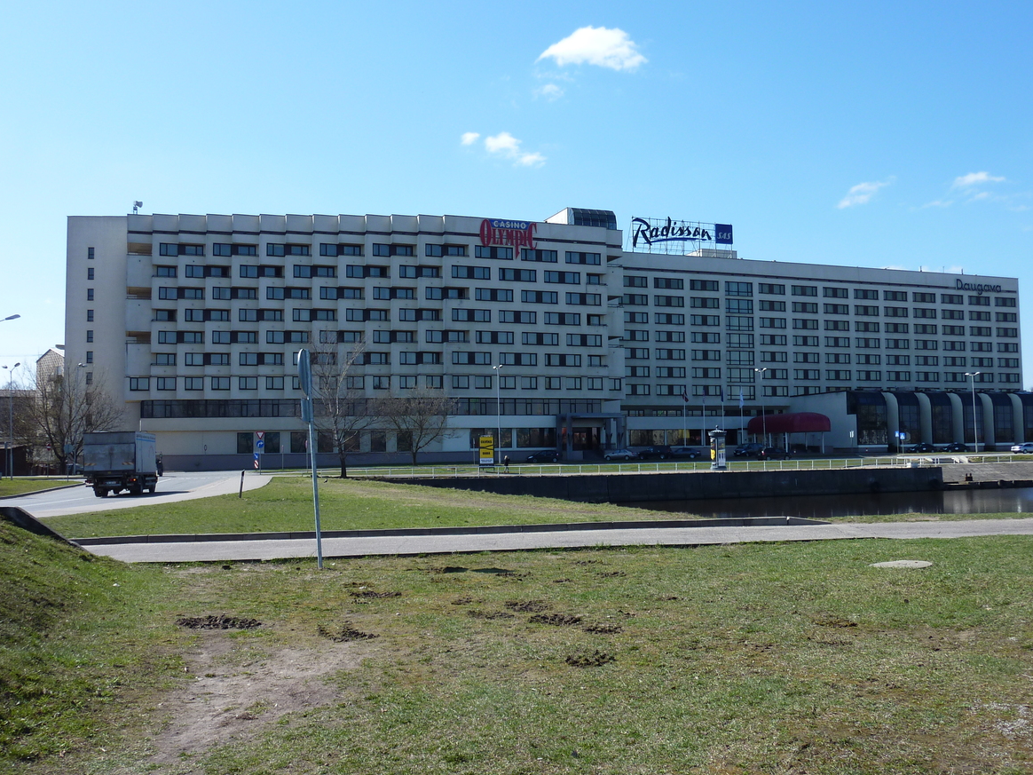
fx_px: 985
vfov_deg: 42.9
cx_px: 526
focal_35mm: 33
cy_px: 396
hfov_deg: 55.3
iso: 80
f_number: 4
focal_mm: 5.3
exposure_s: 1/500
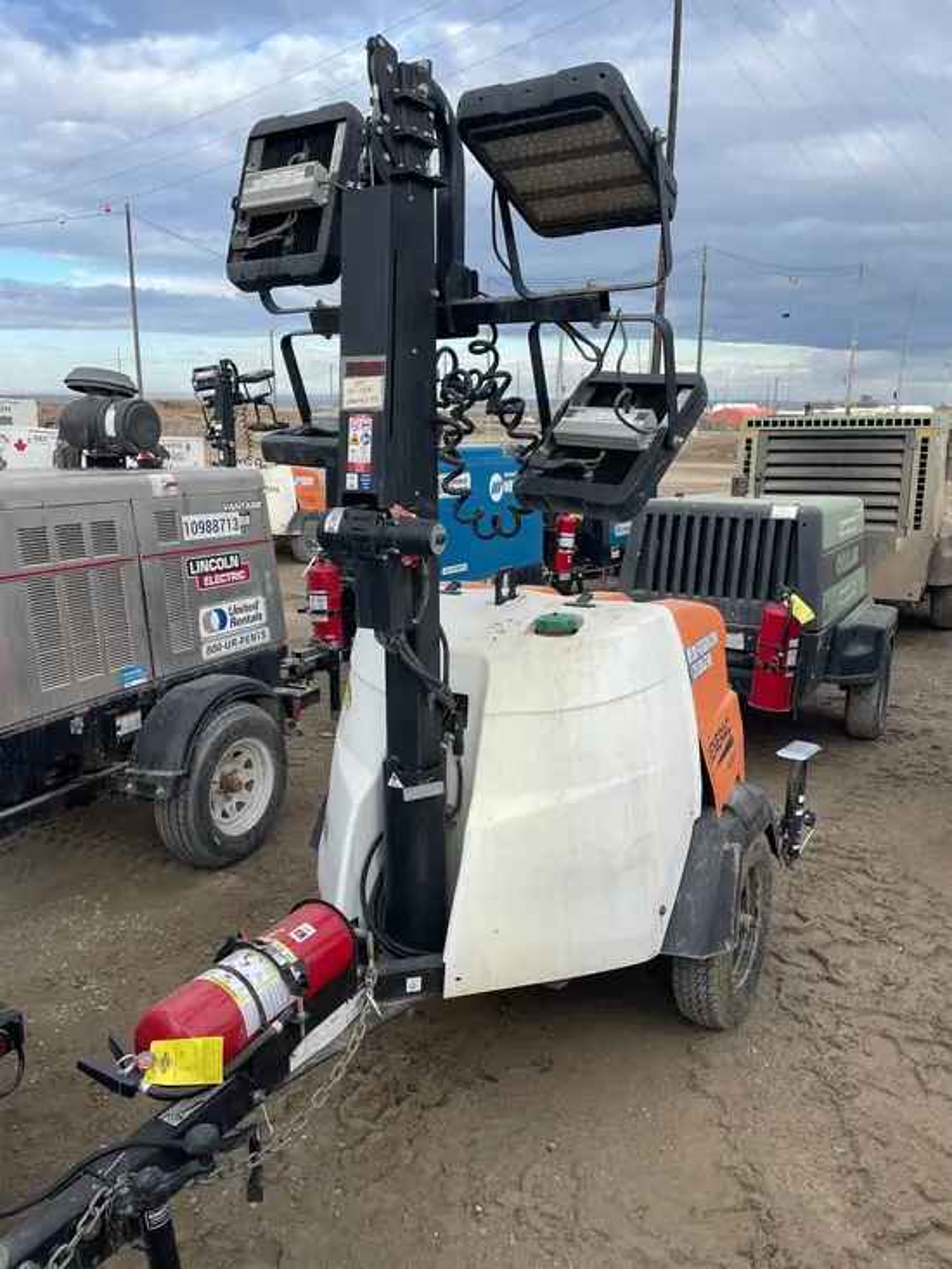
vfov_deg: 67.3
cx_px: 476
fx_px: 953
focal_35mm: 26
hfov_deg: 53.1
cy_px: 634
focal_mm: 4.2
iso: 32
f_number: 1.6
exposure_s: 1/1595
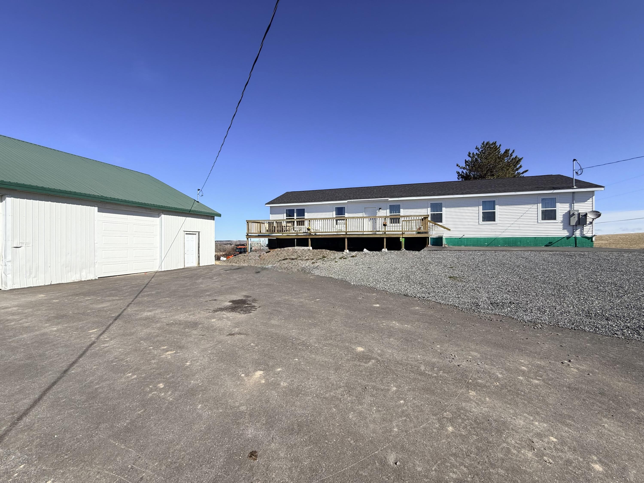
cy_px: 242
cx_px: 322
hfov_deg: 102.1
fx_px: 260
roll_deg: -0.4
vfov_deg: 85.7
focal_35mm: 14
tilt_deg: +0.9
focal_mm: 2.22
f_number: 2.2
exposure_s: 1/2237
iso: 50
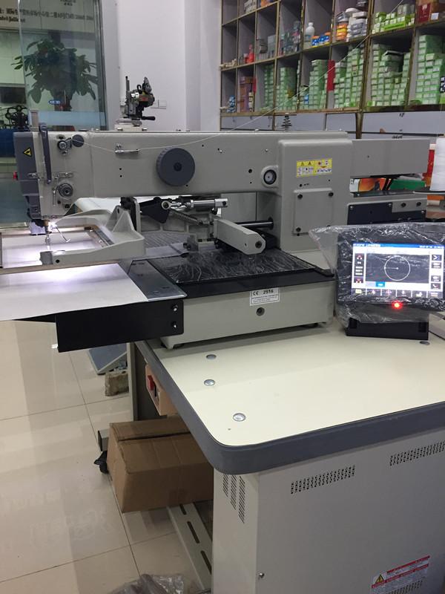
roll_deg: -0.6
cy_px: 297
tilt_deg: -17.3
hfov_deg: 48.2
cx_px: 222
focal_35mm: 29
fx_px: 497
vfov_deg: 61.7
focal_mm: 4.15
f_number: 2.2
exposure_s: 1/33
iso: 125
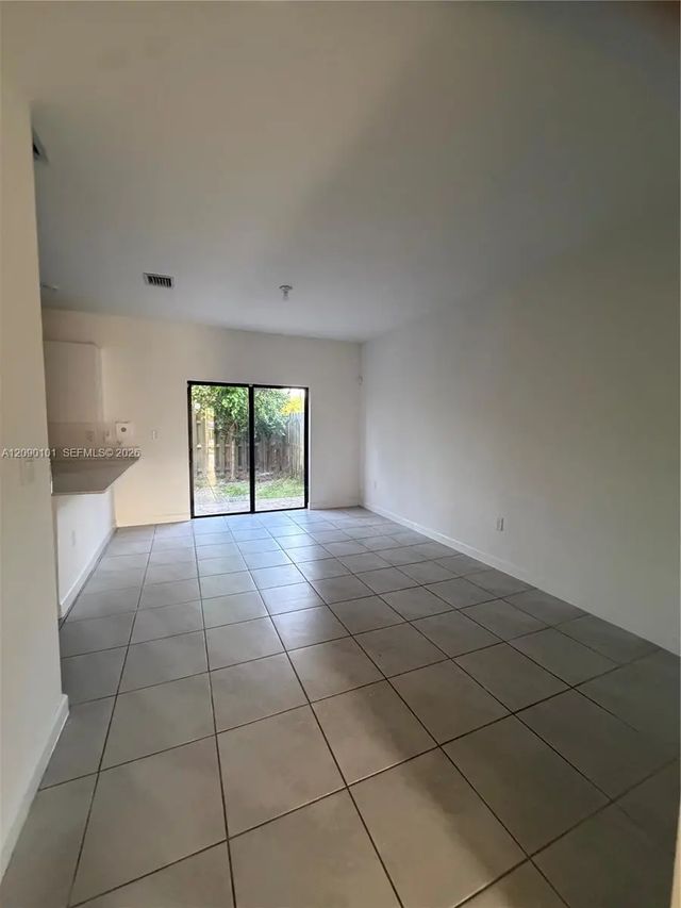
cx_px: 340
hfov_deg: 85.7
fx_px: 367
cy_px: 454
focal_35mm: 14
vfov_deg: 102.1
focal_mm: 2.22
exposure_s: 1/60
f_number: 2.2
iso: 640
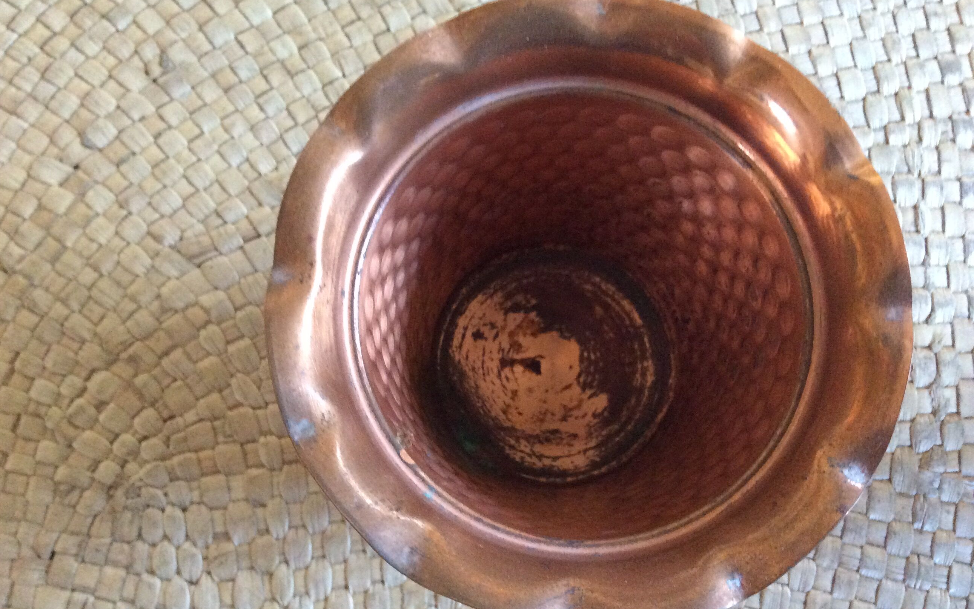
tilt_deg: -78.6
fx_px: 903
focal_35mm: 34
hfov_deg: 56.7
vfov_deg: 37.3
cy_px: 321
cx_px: 485
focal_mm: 3.3
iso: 320
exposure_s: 1/17
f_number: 2.4
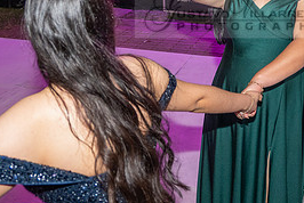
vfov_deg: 21.7
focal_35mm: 61
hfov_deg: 32.1
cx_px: 234
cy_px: 11
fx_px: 516
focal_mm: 28
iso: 2500
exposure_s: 1/80
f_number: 5
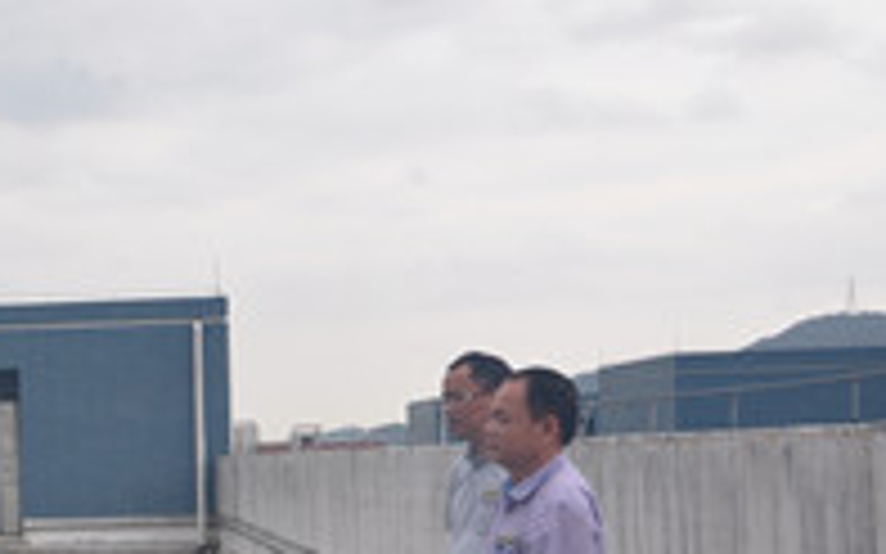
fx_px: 1962
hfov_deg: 23.2
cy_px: 554
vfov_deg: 15.7
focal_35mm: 81
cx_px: -198
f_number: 8
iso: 200
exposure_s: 1/60
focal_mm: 21
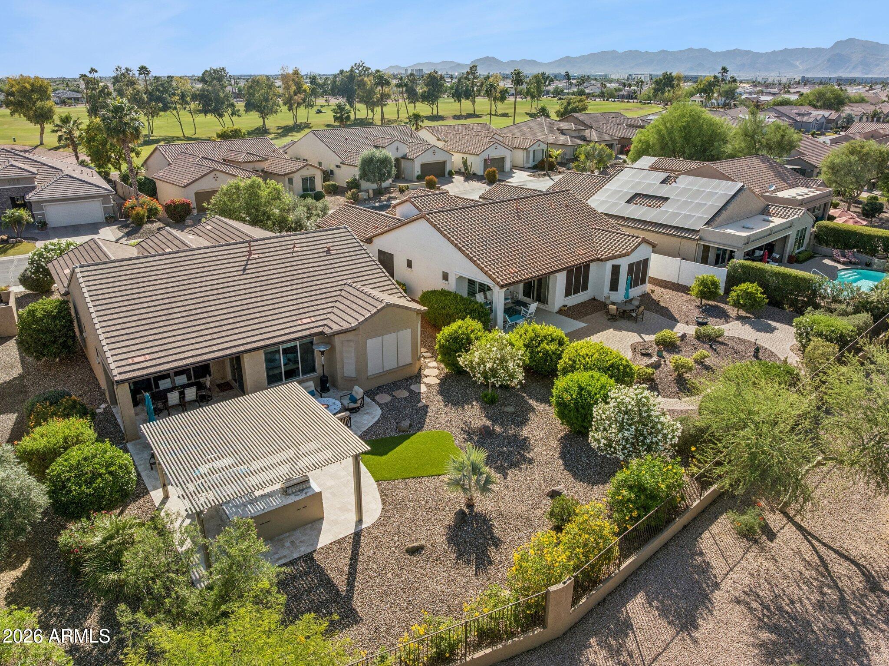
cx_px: 444
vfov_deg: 56.8
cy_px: 333
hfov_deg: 71.6
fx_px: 616
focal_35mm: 24
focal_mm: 12.3
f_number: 5.6
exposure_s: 1/400
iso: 100
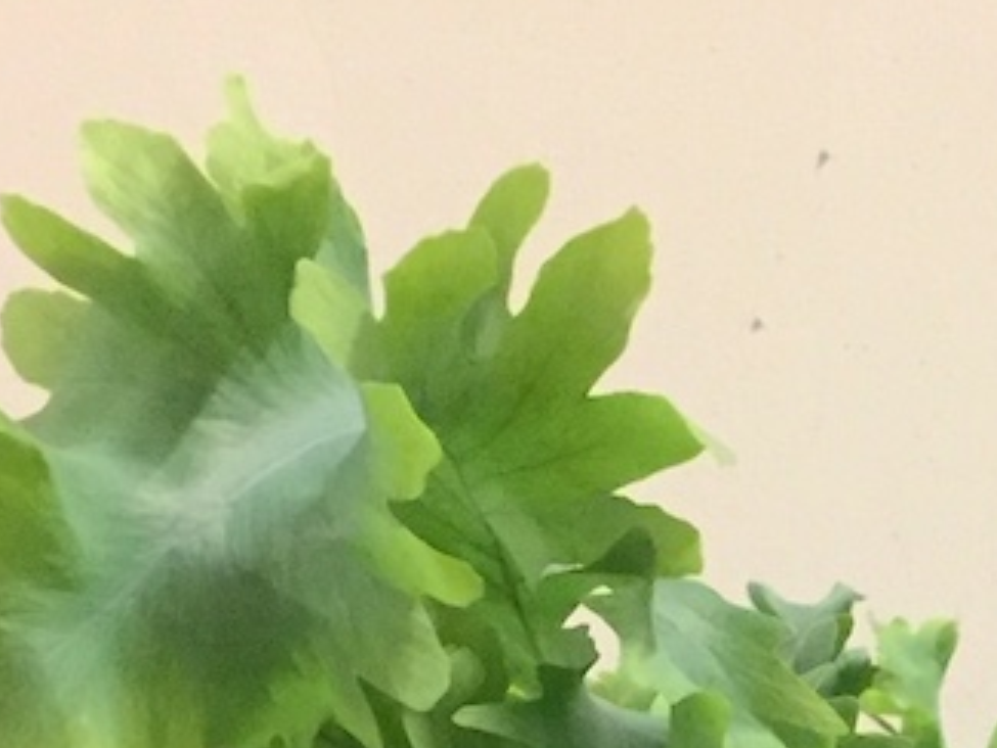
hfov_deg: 17.9
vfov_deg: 12.6
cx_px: 1006
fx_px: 3083
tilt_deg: -9.4
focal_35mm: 107
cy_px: 1352
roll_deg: -0.3
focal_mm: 4.15
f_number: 2.2
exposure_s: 1/17
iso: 320
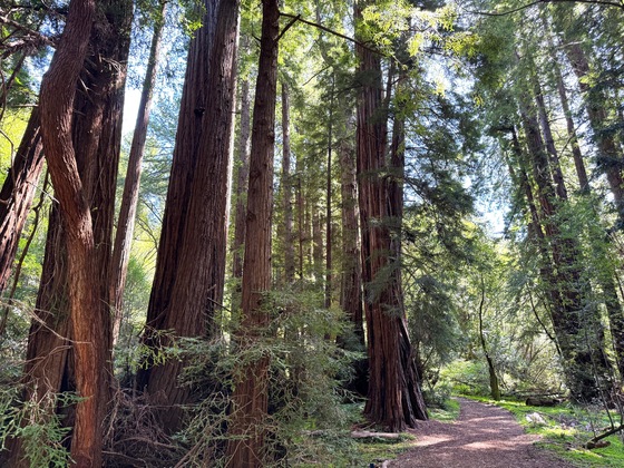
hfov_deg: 71.6
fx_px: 433
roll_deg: +0.9
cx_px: 312
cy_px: 234
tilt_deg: +20.8
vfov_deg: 56.8
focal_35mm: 24
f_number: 1.78
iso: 200
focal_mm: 6.76
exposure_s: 1/110
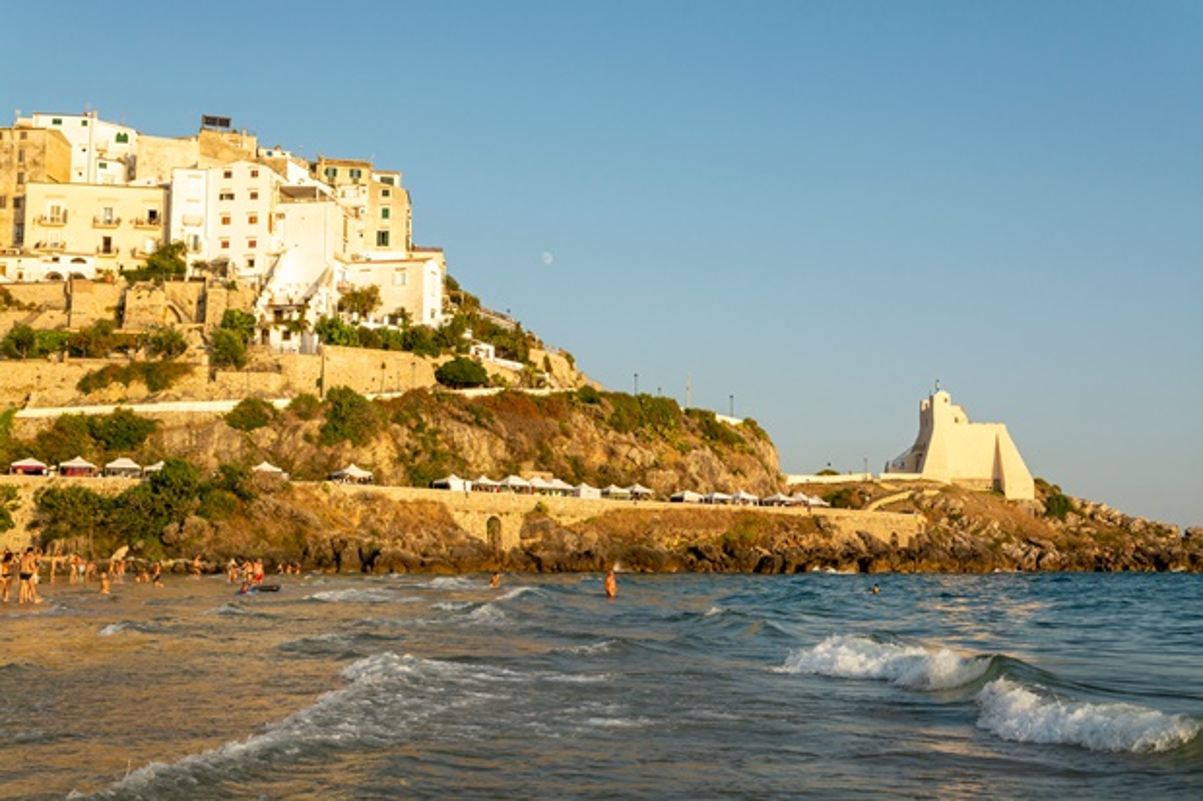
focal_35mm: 39
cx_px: 602
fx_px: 1303
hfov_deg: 49.6
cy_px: 400
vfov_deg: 34.2
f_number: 5
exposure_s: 1/2500
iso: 400
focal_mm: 26
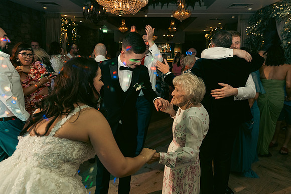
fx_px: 194
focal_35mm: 24
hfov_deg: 73.7
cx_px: 146
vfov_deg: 53.2
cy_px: 97
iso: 2500
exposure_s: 1/160
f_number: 3.5
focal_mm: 24
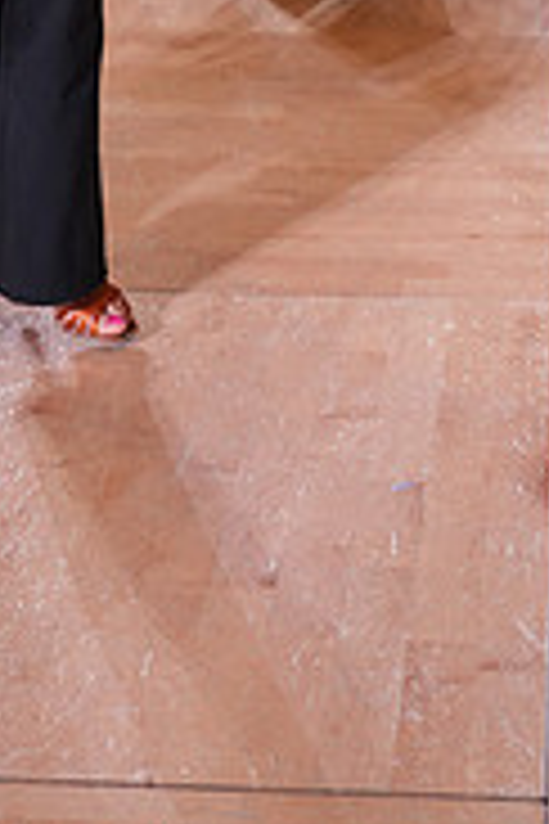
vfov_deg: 14.5
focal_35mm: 130
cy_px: -468
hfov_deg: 10.5
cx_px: 326
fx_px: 2974
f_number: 4
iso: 1600
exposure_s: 1/320
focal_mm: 41
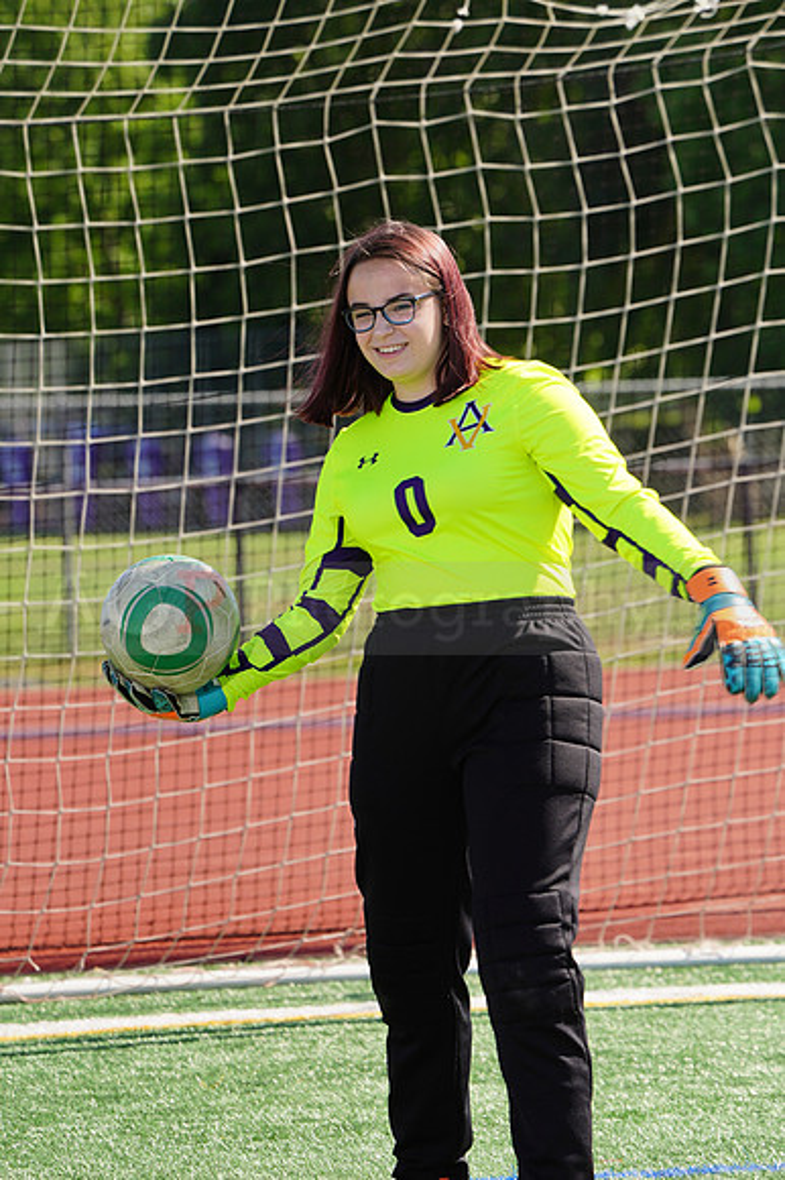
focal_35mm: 282
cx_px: 392
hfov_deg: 4.9
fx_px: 9234
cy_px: 590
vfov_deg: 7.3
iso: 200
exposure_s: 1/250
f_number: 11
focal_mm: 282
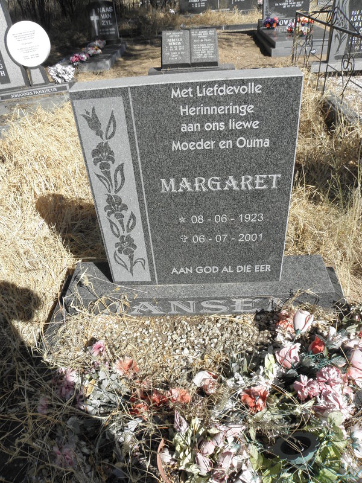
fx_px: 363
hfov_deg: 53.1
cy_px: 242
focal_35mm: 26
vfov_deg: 67.3
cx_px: 181
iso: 64
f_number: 5.6
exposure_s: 1/250
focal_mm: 4.6
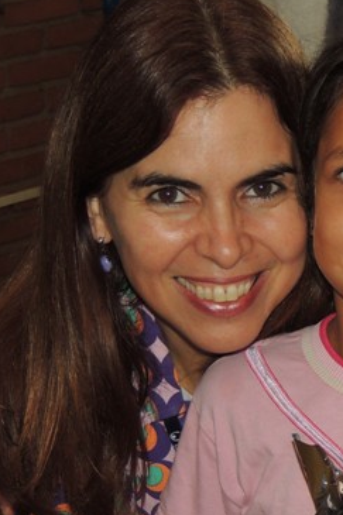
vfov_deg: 12.0
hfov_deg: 7.9
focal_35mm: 171
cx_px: 484
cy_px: 360
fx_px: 2446
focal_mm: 13.3
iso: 200
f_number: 3.9
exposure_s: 1/60
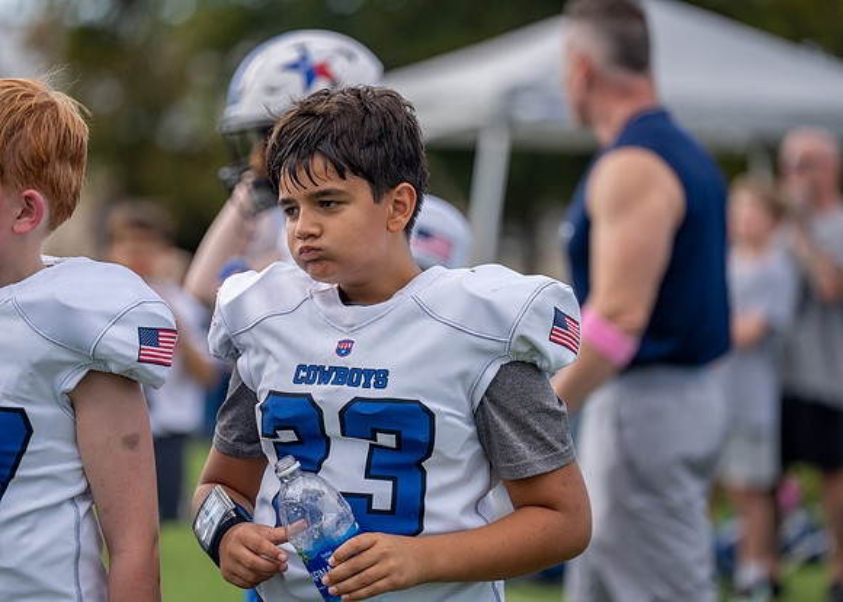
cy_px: 307
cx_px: 421
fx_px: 4070
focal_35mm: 170
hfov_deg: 11.8
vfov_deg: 8.5
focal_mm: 157
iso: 500
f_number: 2.8
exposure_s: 1/5000
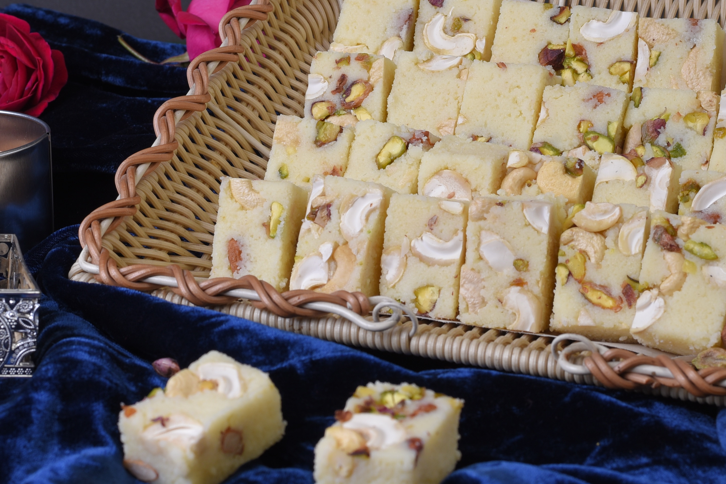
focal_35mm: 106
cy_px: 212
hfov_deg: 19.3
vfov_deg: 12.9
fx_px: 2138
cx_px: 342
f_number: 10
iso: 200
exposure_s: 1/200
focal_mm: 50
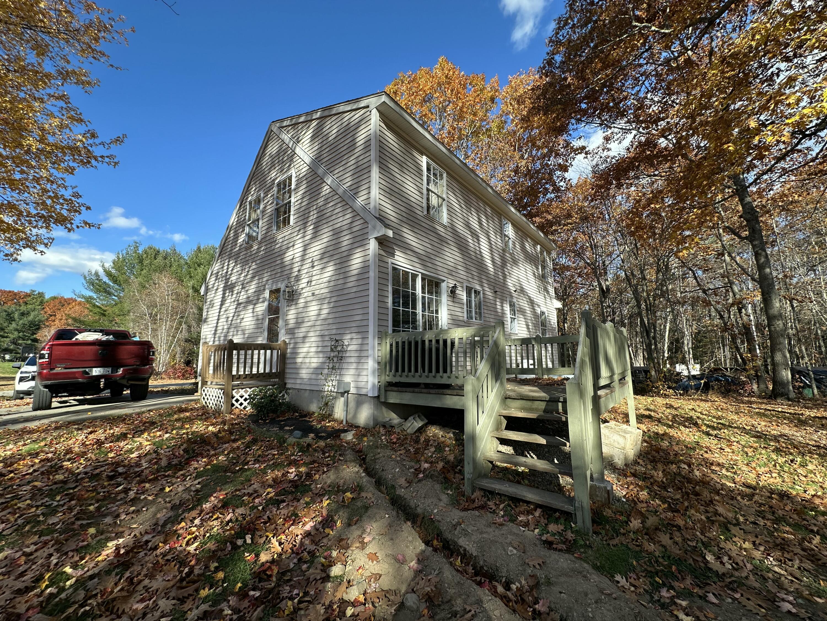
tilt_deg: +9.3
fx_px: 334
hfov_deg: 102.1
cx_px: 414
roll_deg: +0.4
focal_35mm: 14
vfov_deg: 85.7
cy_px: 310
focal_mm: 2.22
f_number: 2.2
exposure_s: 1/556
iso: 40
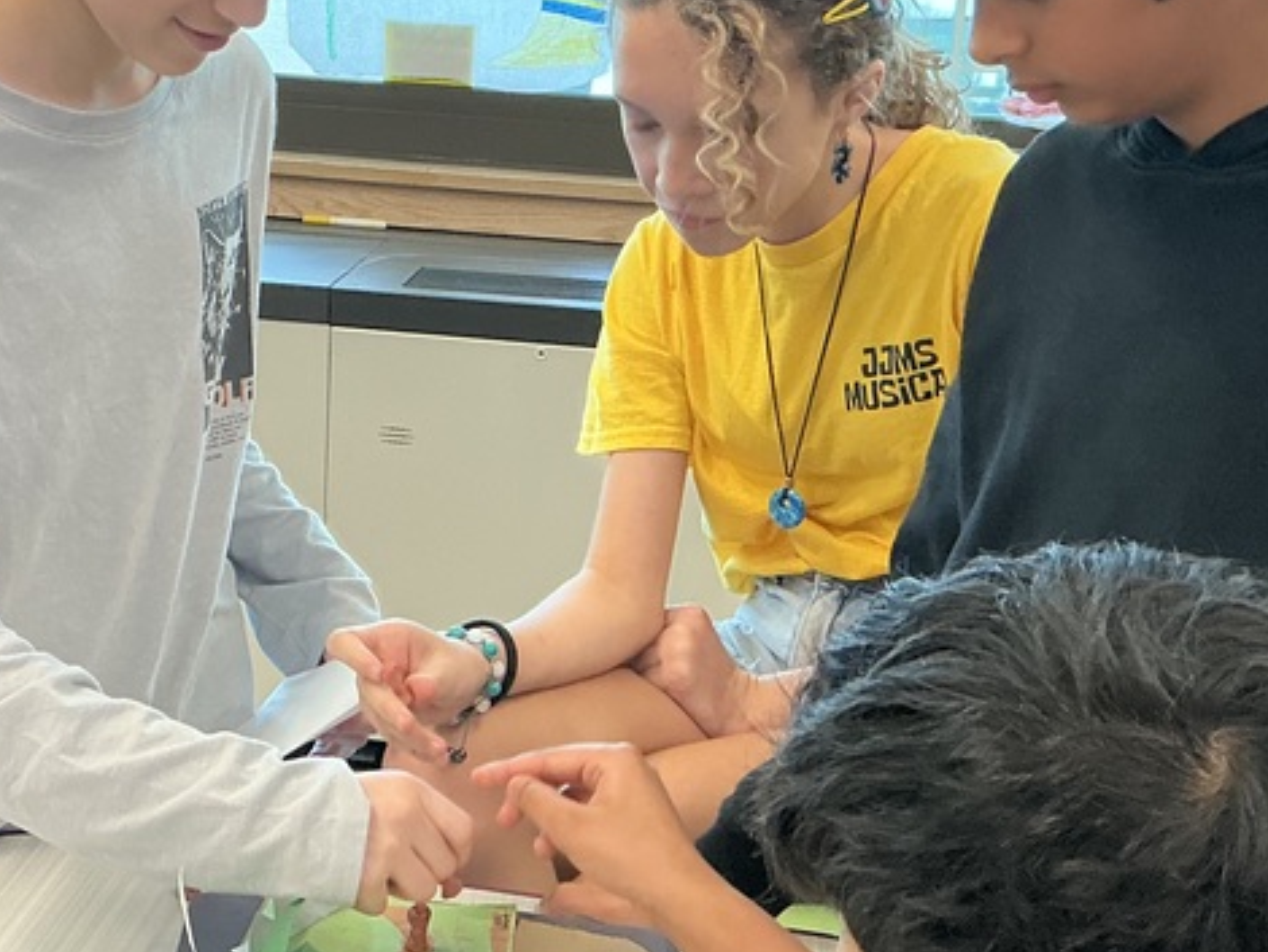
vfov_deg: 24.0
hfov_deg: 31.5
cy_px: 569
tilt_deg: -17.5
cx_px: 478
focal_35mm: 61
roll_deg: -3.4
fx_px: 2236
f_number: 1.8
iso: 50
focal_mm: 3
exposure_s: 1/60
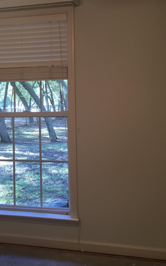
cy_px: 96
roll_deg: +2.3
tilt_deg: +2.3
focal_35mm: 49
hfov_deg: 26.3
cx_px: 65
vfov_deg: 40.7
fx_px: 355
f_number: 2.2
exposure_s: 1/40
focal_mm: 4.15
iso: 40
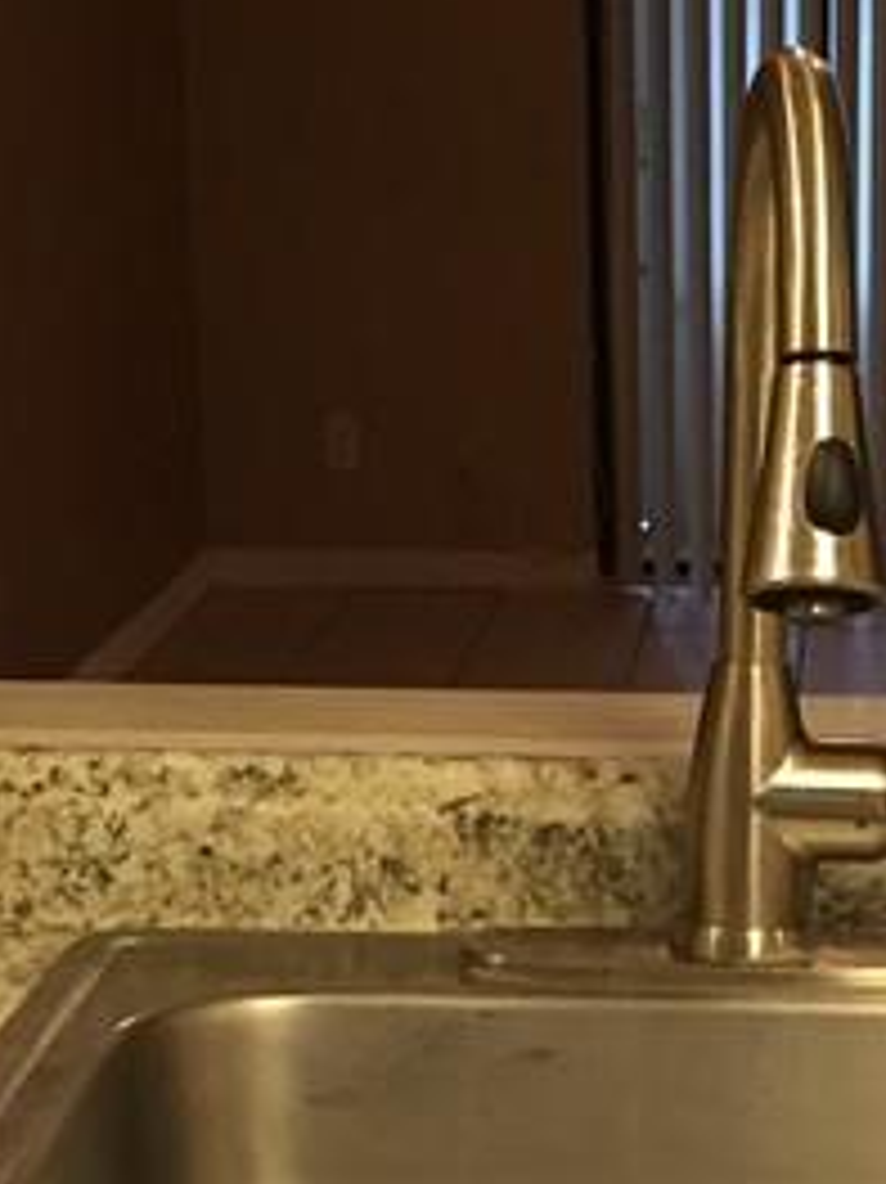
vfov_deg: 16.7
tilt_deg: -20.8
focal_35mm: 113
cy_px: 1405
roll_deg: -0.7
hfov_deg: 12.9
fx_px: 3859
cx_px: 890
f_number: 2.2
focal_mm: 4.15
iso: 100
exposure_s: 1/30
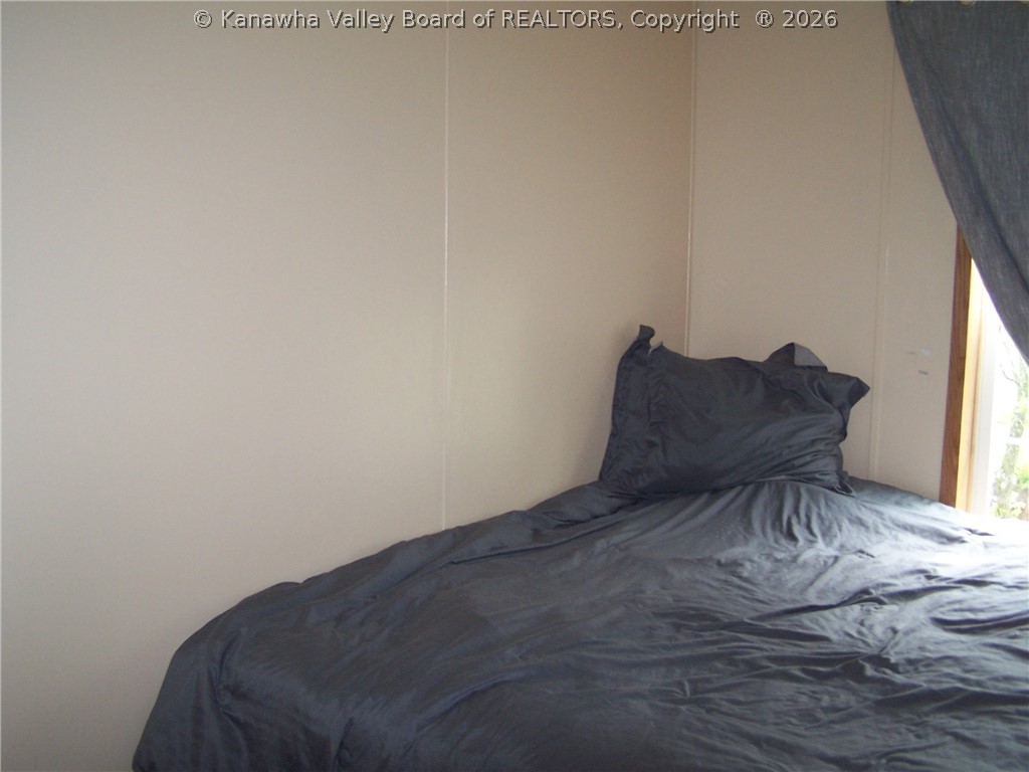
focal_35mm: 38
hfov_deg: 49.0
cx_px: 514
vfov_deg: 37.7
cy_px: 386
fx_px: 1130
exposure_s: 1/60
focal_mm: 6.3
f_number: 2.8
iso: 140
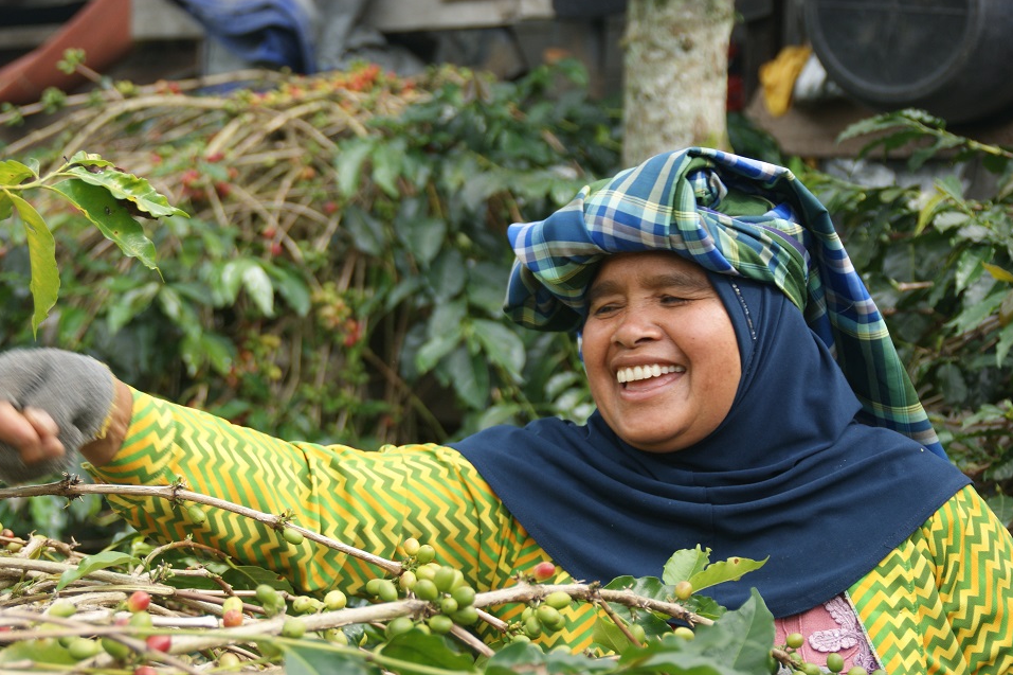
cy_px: 350
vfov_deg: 14.5
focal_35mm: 94
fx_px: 2644
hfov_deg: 21.7
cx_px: 512
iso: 125
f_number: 5
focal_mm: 60
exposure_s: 1/125
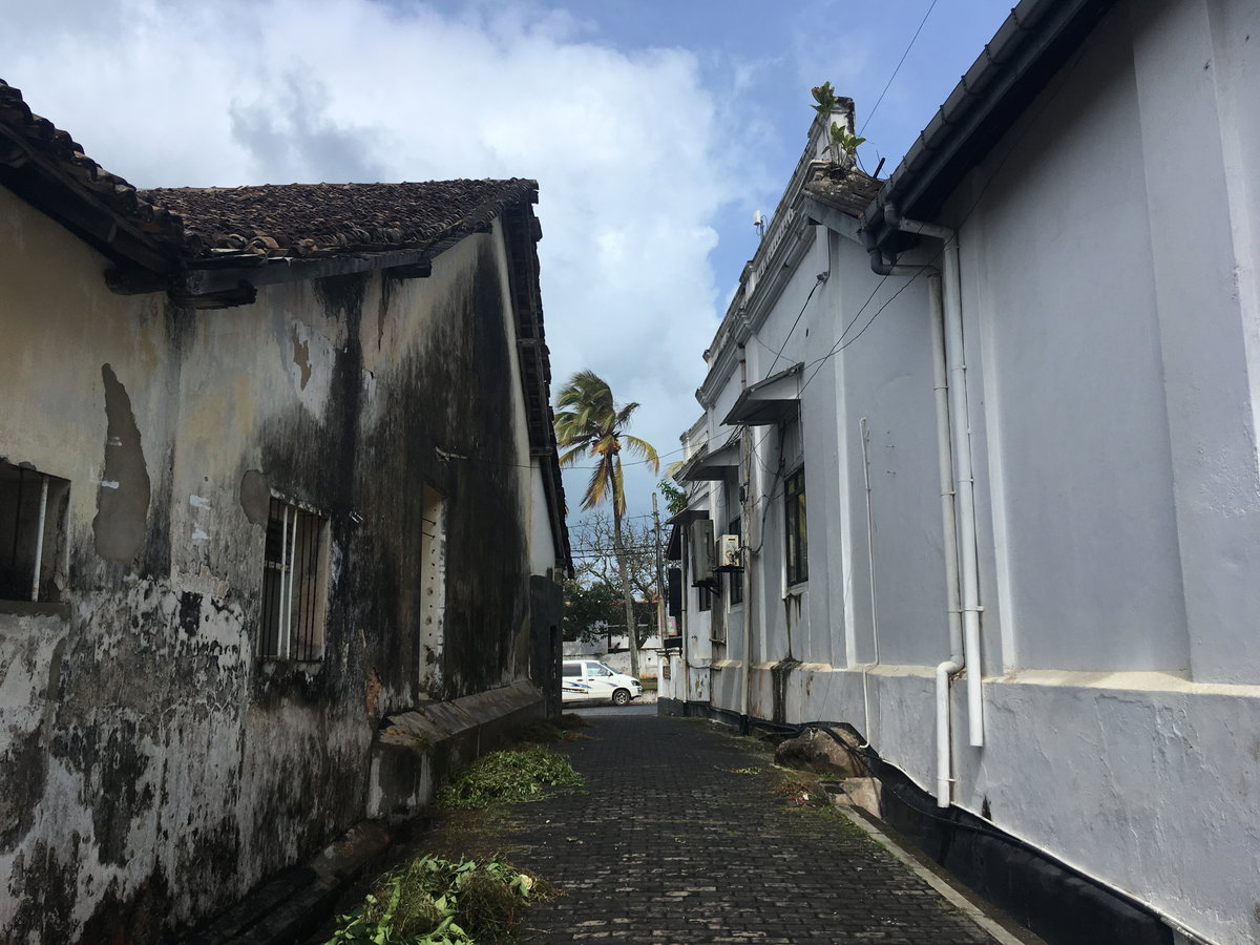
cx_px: 630
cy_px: 472
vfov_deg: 48.2
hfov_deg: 61.7
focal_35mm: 29
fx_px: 1056
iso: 25
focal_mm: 4.15
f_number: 2.2
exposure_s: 1/2564
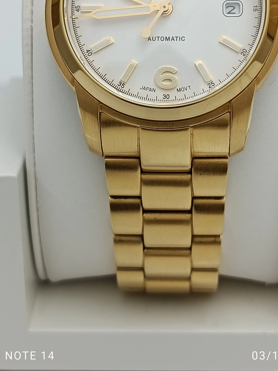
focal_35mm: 75
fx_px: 803
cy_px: 88
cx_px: 160
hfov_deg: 19.6
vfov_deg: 25.6
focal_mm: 5.24
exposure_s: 1/100
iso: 328
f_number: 1.7
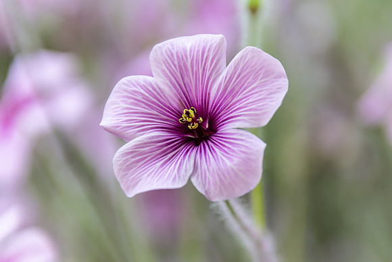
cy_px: 139
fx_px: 6953
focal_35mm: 638
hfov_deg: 3.2
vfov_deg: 2.2
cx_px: 209
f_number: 6.3
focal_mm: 400
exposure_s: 1/200
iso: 400
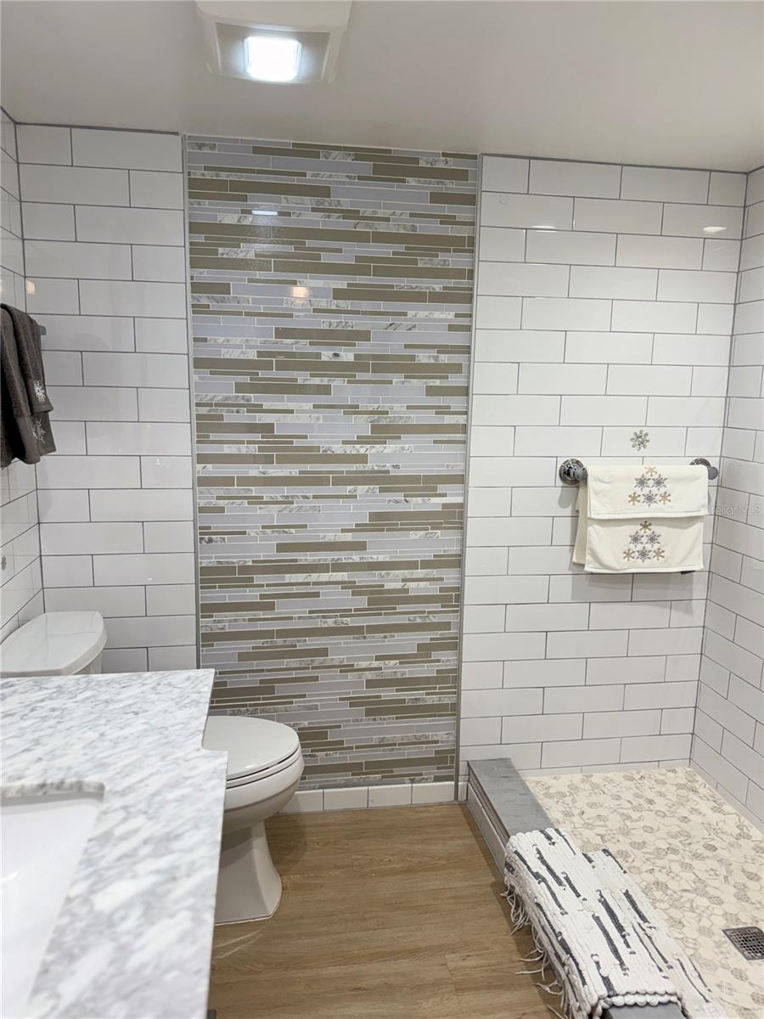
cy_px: 510
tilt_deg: -10.3
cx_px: 382
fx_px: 706
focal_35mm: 24
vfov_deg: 71.6
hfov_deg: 56.8
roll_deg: -0.6
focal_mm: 6.76
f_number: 1.78
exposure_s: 1/120
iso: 64
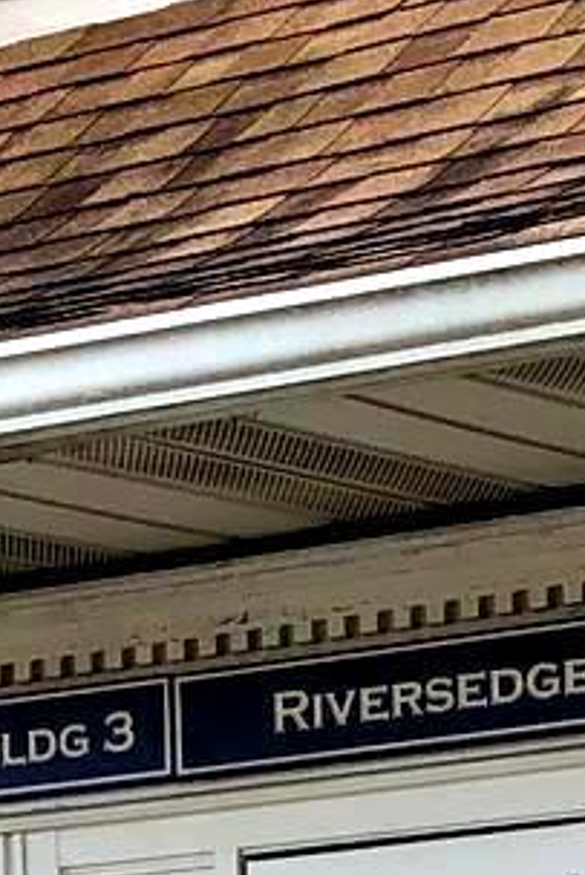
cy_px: 1767
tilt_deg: -5.2
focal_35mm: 196
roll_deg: +1.6
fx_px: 4772
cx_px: 124
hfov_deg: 7.0
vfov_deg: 9.7
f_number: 1.8
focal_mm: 3.99
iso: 20
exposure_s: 1/173
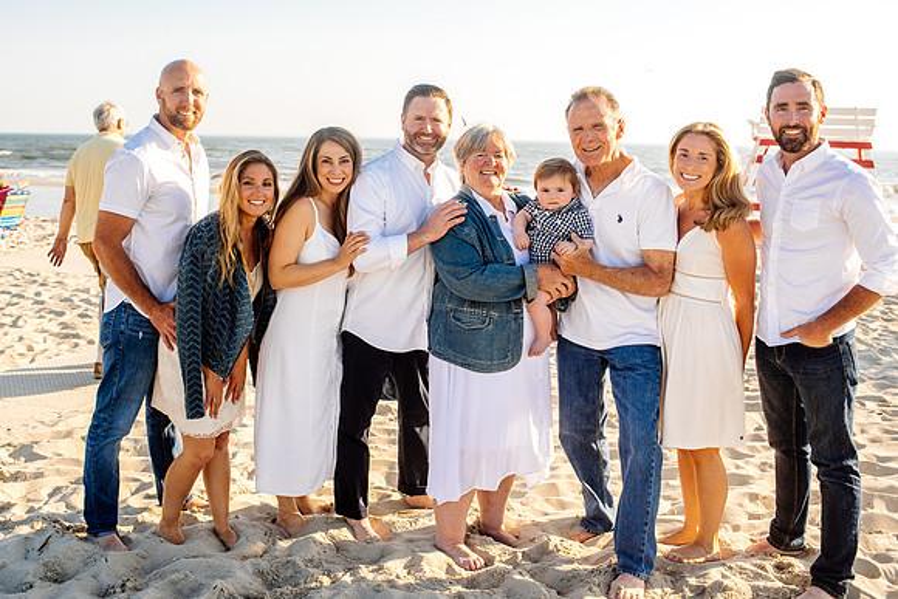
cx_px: 412
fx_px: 946
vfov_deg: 35.2
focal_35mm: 38
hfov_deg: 50.7
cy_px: 283
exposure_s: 1/500
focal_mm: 35
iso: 160
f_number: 4.5
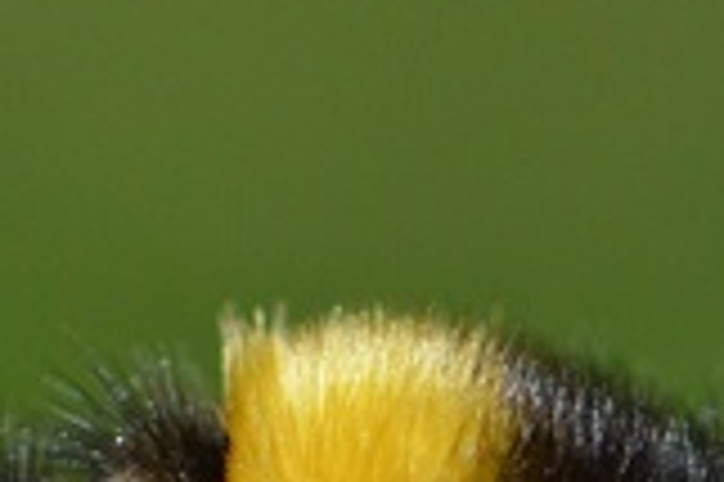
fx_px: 18885
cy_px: 725
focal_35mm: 940
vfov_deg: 1.5
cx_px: 436
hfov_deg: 2.2
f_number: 8
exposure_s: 1/200
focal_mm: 105
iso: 400
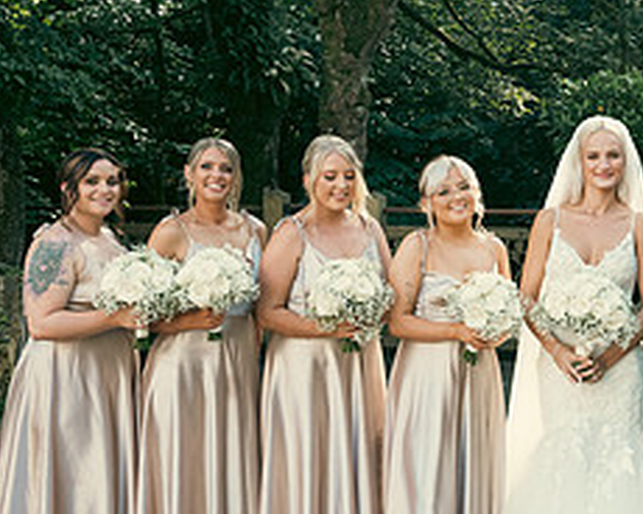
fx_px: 1580
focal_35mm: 83
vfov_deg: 18.5
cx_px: 612
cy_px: 253
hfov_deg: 22.3
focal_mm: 35
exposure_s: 1/160
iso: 320
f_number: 6.3
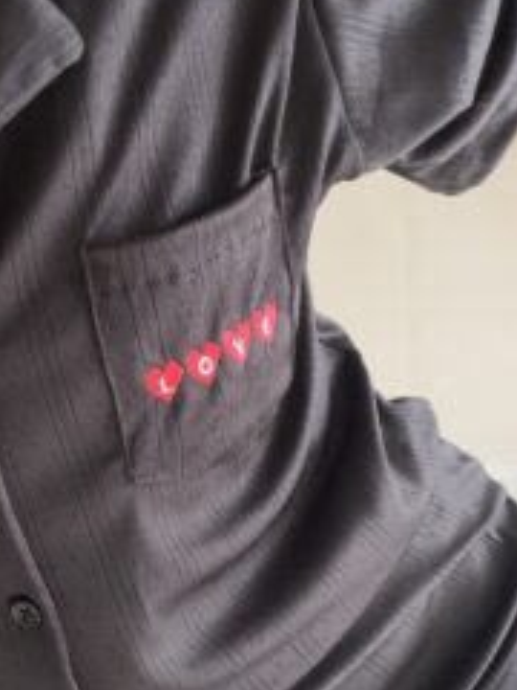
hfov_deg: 28.9
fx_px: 996
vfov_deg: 38.2
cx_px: 175
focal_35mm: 50
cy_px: 354
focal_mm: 2.71
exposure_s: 1/60
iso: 100
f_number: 1.9
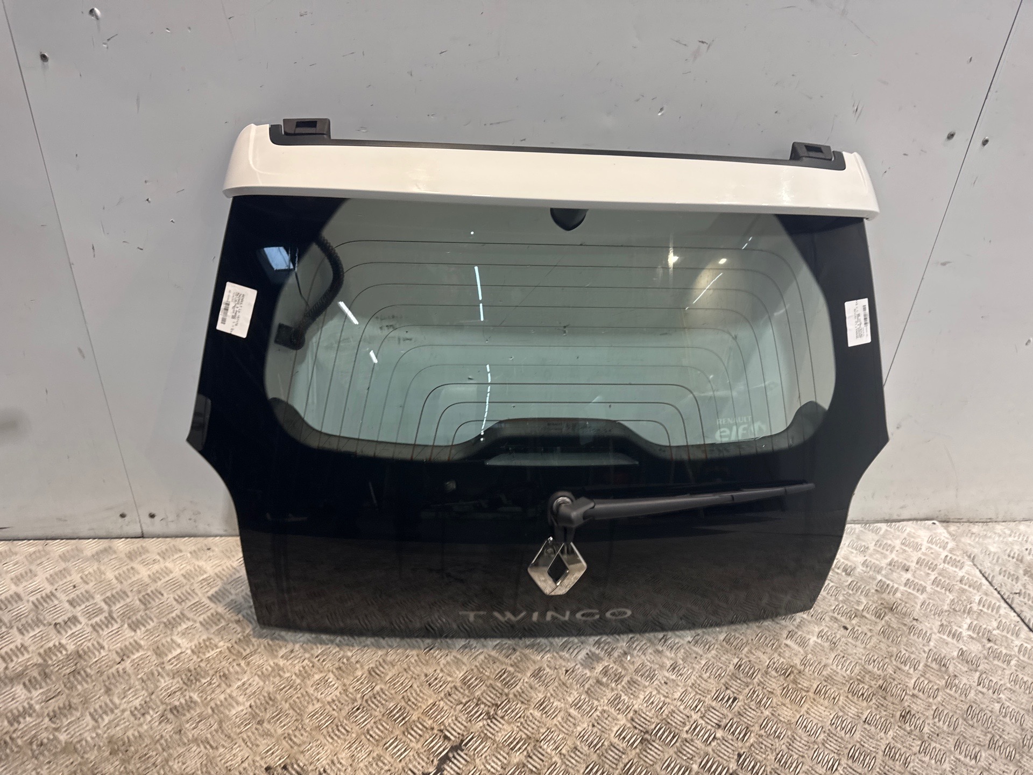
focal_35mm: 24
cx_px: 516
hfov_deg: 71.6
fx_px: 716
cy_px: 388
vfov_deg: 56.8
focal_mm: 6.76
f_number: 1.78
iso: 80
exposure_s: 1/100
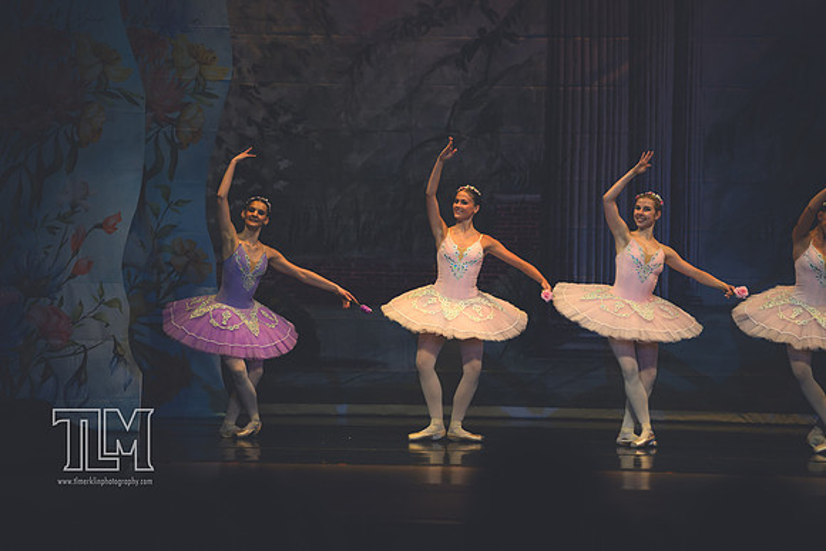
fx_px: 4590
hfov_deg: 10.3
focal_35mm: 200
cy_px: 276
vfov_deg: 6.9
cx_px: 413
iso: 720
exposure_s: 1/500
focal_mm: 200
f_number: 2.8
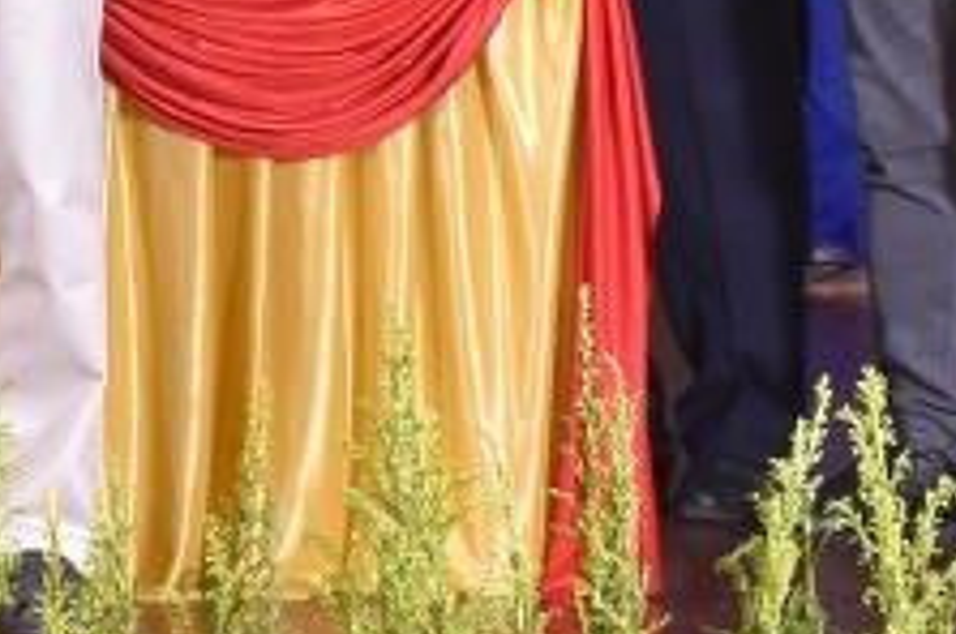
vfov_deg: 6.5
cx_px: -720
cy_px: -379
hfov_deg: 9.5
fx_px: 5489
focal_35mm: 207
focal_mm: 30
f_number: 9
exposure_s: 1/125
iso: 640
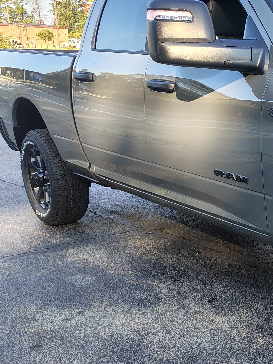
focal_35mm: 53
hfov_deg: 23.4
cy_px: 187
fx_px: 557
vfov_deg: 36.2
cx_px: 380
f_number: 1.8
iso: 100
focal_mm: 5.56
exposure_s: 1/182
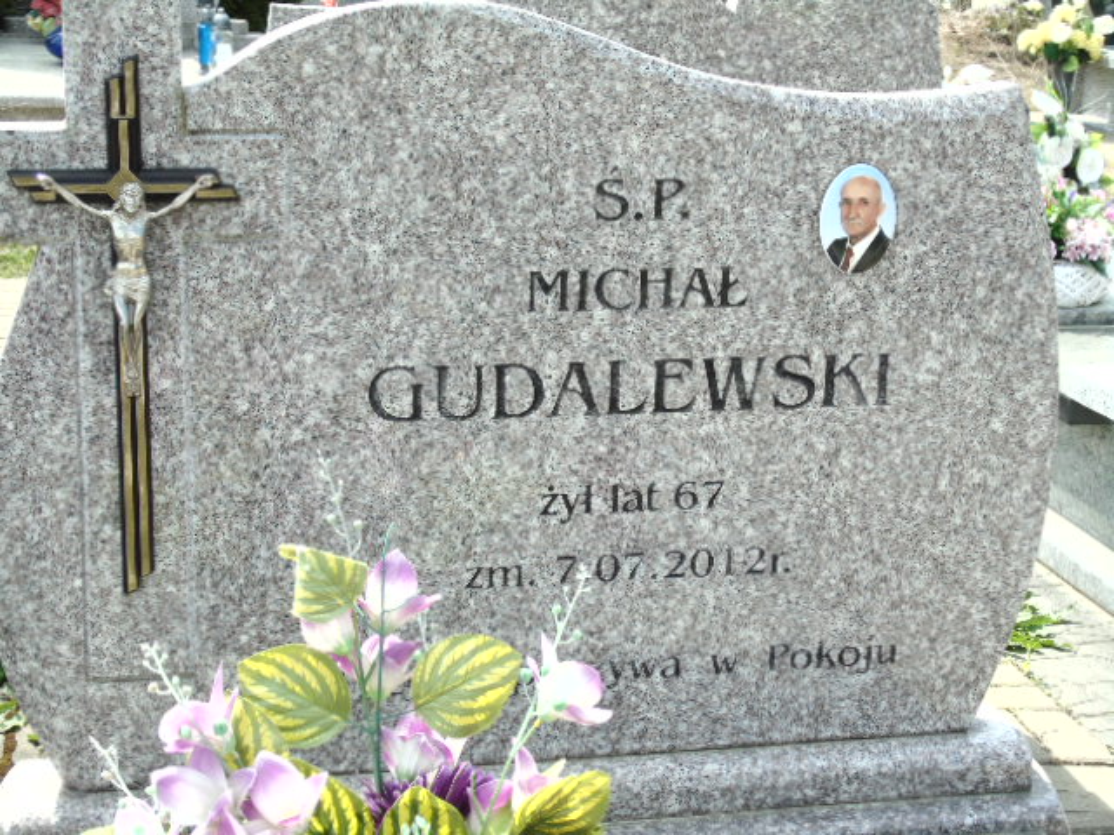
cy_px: 418
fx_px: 1995
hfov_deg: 31.2
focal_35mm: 62
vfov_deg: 23.7
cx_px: 557
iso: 80
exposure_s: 1/250
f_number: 4.5
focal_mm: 11
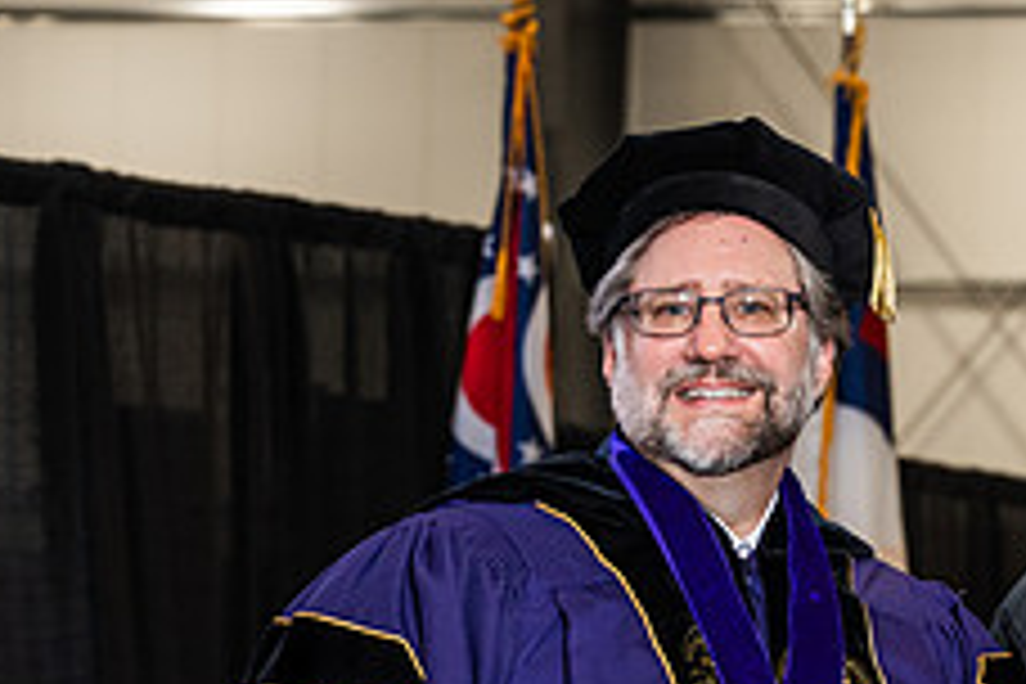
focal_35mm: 173
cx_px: 950
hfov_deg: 11.8
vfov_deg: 7.9
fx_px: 4930
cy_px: 754
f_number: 4.5
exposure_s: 1/200
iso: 1250
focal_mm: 68
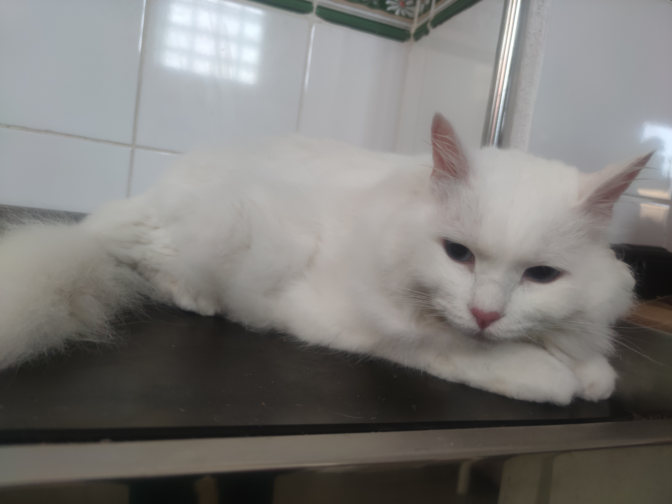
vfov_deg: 56.8
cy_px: 252
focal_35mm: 24
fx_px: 466
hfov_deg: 71.6
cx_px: 336
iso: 240
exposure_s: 1/100
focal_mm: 6.72
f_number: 1.69
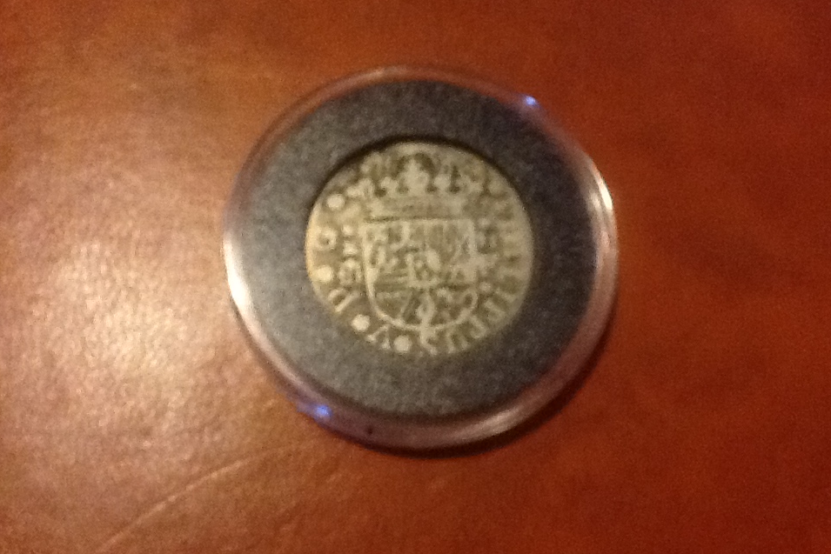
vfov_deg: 29.2
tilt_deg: -63.7
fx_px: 1062
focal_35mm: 46
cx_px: 415
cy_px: 256
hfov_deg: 42.7
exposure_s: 1/30
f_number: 2.4
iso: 320
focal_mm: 2.03
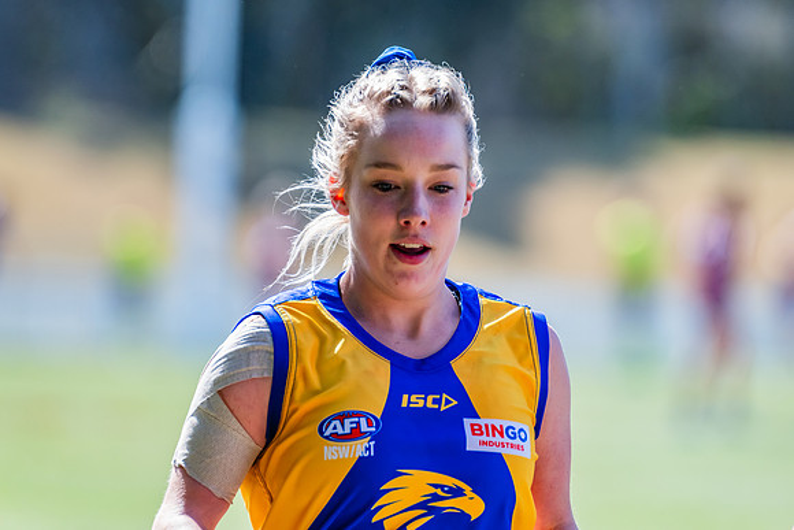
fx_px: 10292
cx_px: 412
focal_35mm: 467
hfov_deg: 4.4
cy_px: 236
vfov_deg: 2.9
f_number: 6.3
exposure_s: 1/1600
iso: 800
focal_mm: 420
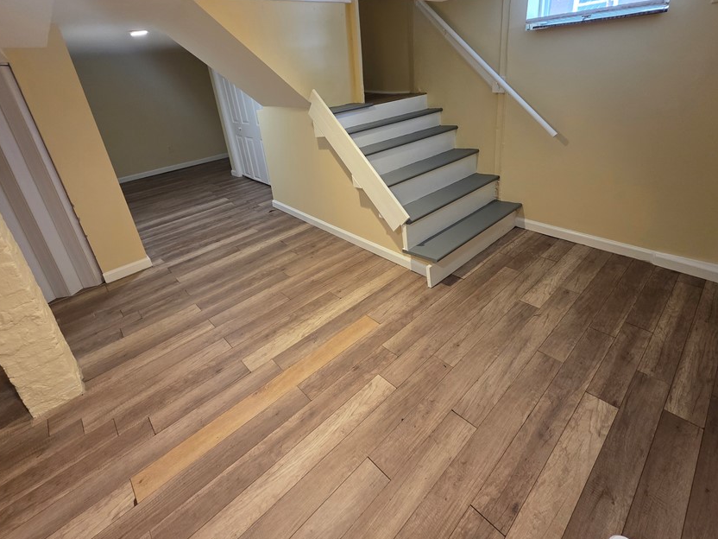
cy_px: 212
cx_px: 360
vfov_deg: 77.1
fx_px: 332
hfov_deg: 94.5
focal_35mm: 16
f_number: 1.9
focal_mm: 2.2
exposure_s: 1/60
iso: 250
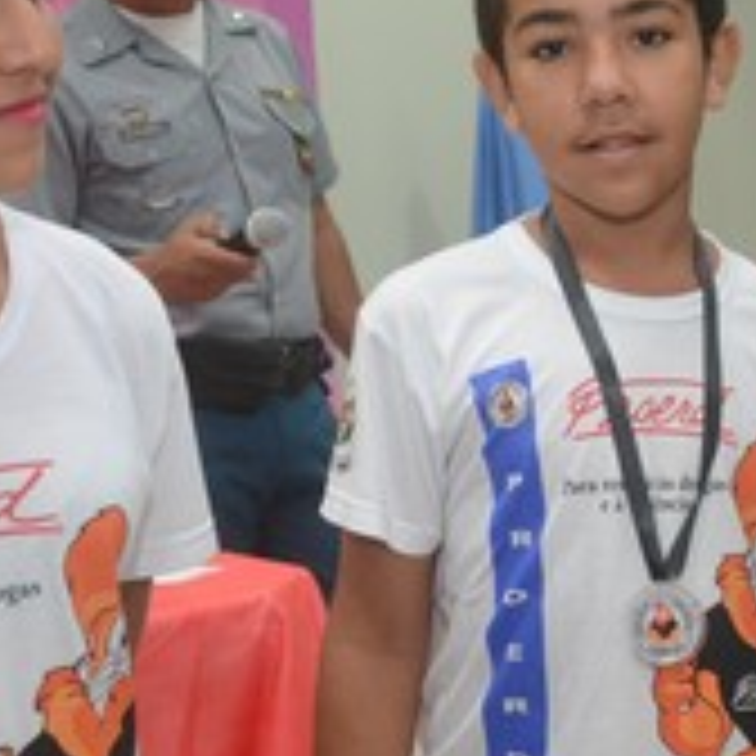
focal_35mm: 82
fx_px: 2026
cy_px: 400
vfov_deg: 21.1
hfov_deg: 20.1
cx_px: 860
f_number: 3.8
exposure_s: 1/80
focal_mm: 24
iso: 1600
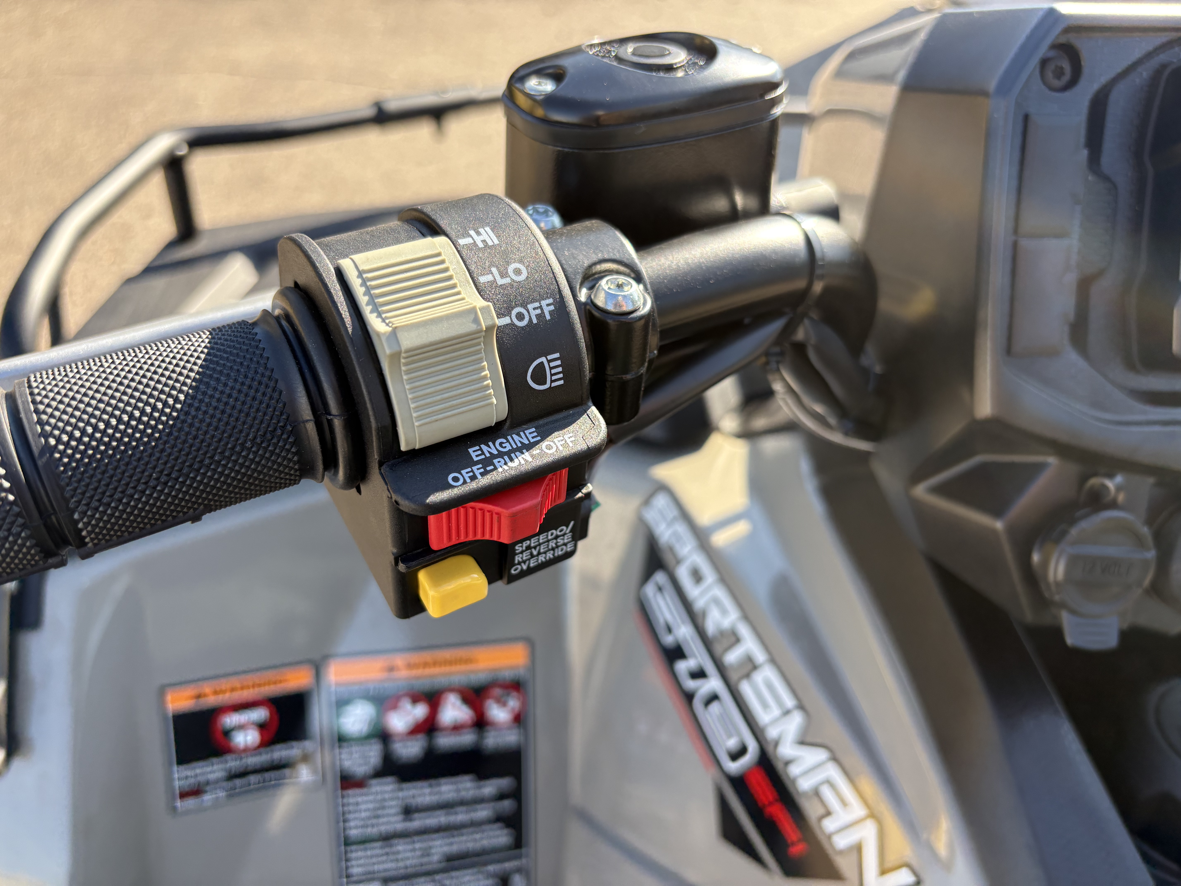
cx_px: 590
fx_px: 887
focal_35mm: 26
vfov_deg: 53.1
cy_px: 443
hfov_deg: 67.3
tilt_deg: -40.0
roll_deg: -4.0
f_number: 1.6
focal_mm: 5.96
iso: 50
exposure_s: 1/543
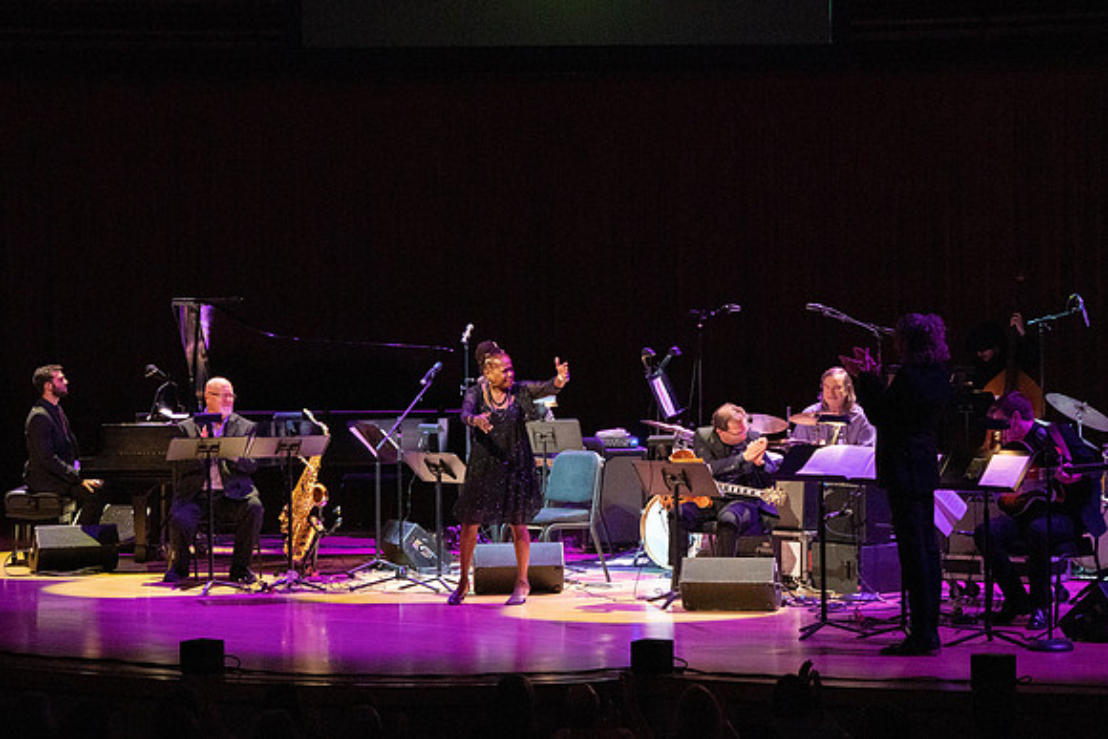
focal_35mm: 114
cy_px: 391
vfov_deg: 12.1
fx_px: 3497
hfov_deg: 18.0
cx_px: 479
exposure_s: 1/320
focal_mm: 100
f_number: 8
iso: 5000
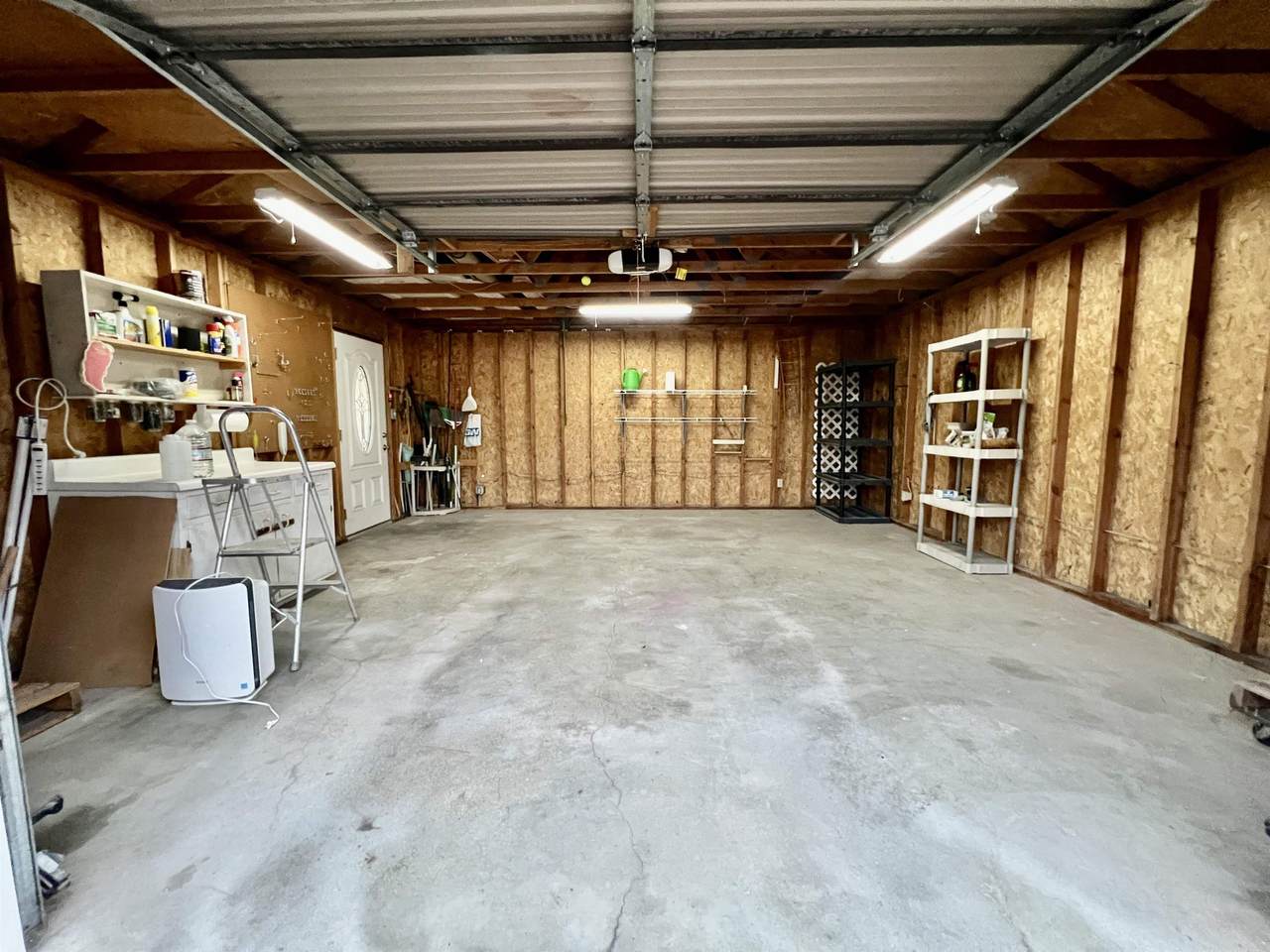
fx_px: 477
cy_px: 476
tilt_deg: -6.0
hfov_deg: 106.2
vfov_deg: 89.9
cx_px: 635
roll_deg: +1.2
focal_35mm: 13
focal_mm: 1.57
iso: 800
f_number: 1.8
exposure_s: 1/40
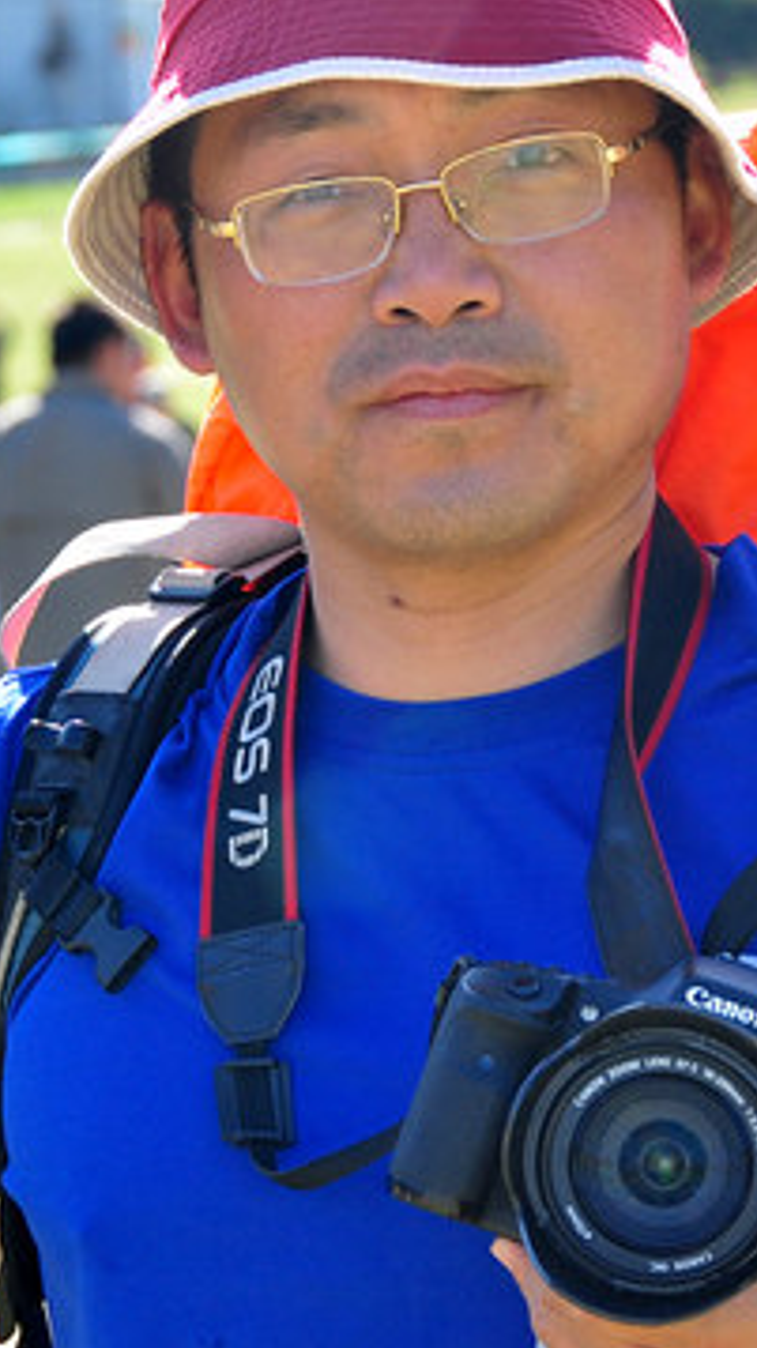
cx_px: 132
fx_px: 8255
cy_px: 787
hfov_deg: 5.2
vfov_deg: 9.3
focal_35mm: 231
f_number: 5.6
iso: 200
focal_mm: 62
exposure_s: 1/200
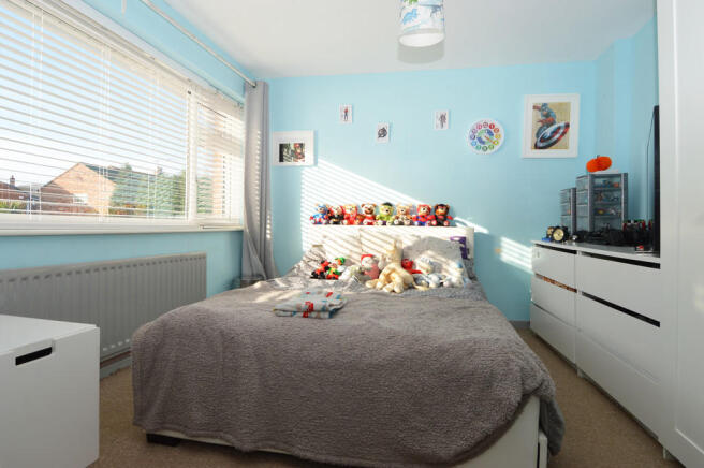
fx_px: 352
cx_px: 352
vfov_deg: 67.3
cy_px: 234
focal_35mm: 18
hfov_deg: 90.1
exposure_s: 1/125
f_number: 5.6
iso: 100
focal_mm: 12
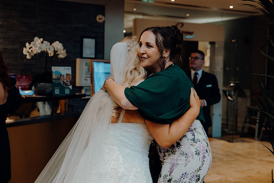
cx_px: 137
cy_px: 92
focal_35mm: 52
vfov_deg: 26.0
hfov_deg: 38.2
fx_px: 396
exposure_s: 1/160
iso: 2500
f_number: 3.5
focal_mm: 52
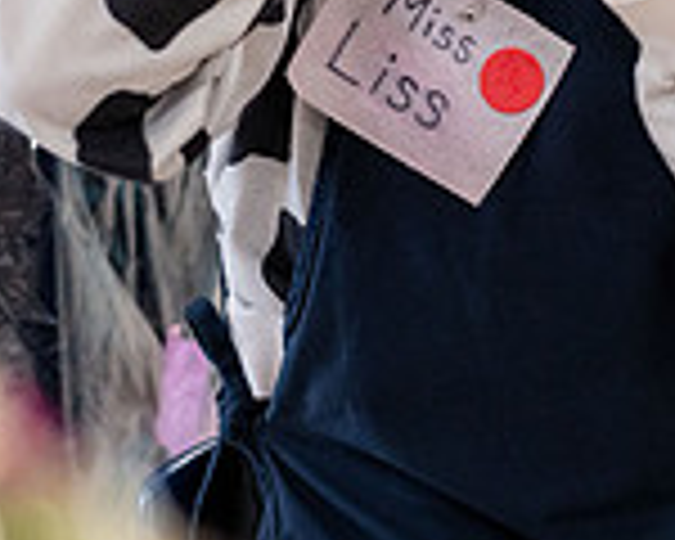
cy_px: -29
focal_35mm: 182
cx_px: 513
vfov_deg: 8.4
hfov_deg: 10.6
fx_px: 3636
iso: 1600
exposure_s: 1/500
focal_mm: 50
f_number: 2.8
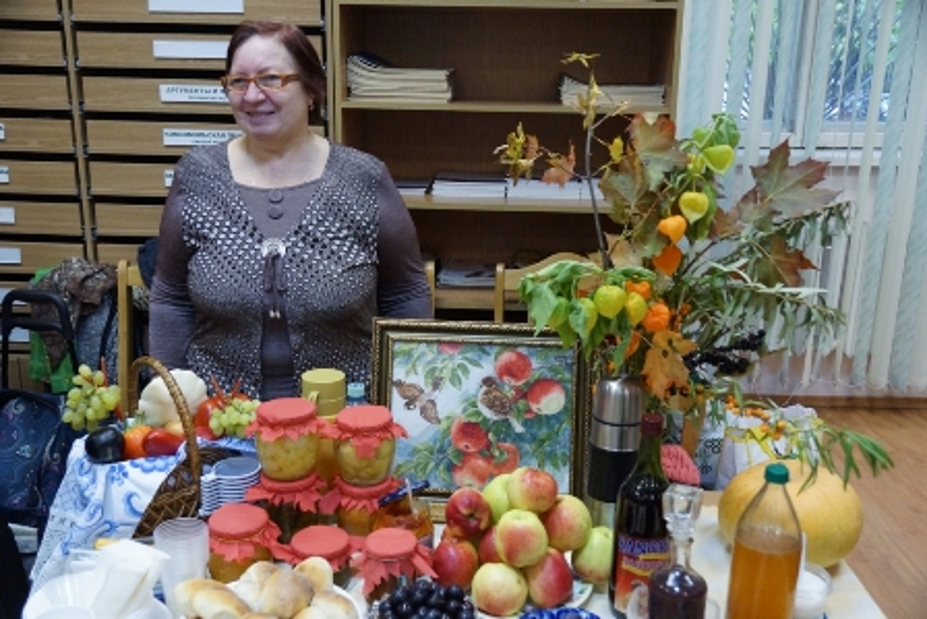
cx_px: 464
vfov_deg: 36.9
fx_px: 927
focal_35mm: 36
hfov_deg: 53.1
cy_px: 310
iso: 2000
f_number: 4
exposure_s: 1/60
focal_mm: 24
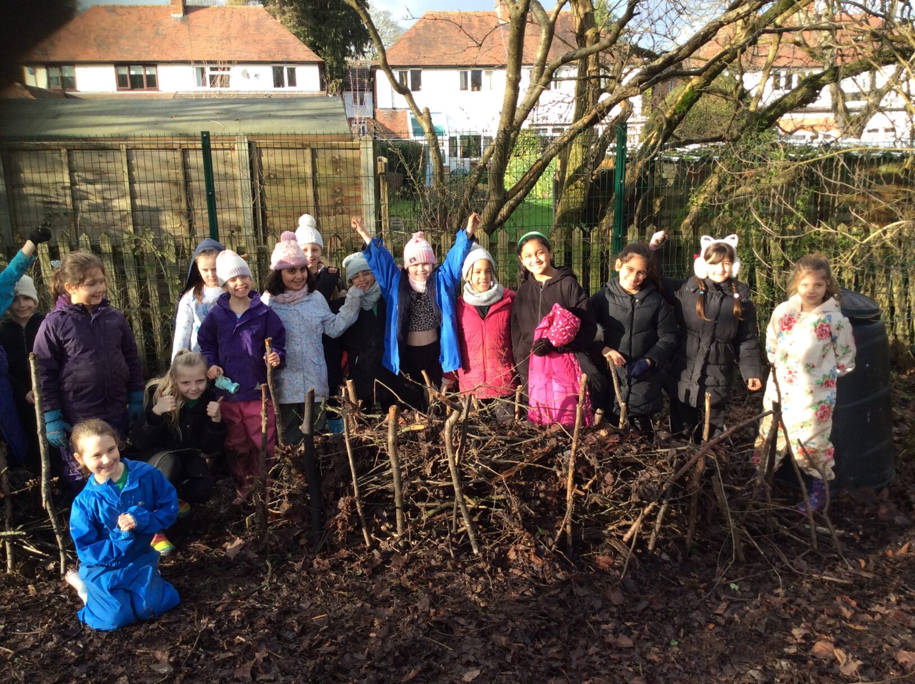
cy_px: 342
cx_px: 458
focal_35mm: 32
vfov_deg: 44.1
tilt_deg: -13.1
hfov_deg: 56.9
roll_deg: +1.2
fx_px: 845
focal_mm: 3.3
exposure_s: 1/256
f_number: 2.4
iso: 32
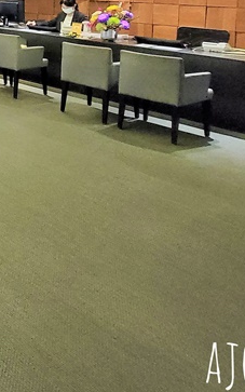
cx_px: -210
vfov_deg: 43.7
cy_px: -4
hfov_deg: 20.9
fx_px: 406
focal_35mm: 38
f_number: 2.2
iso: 1000
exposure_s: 1/24
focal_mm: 2.2
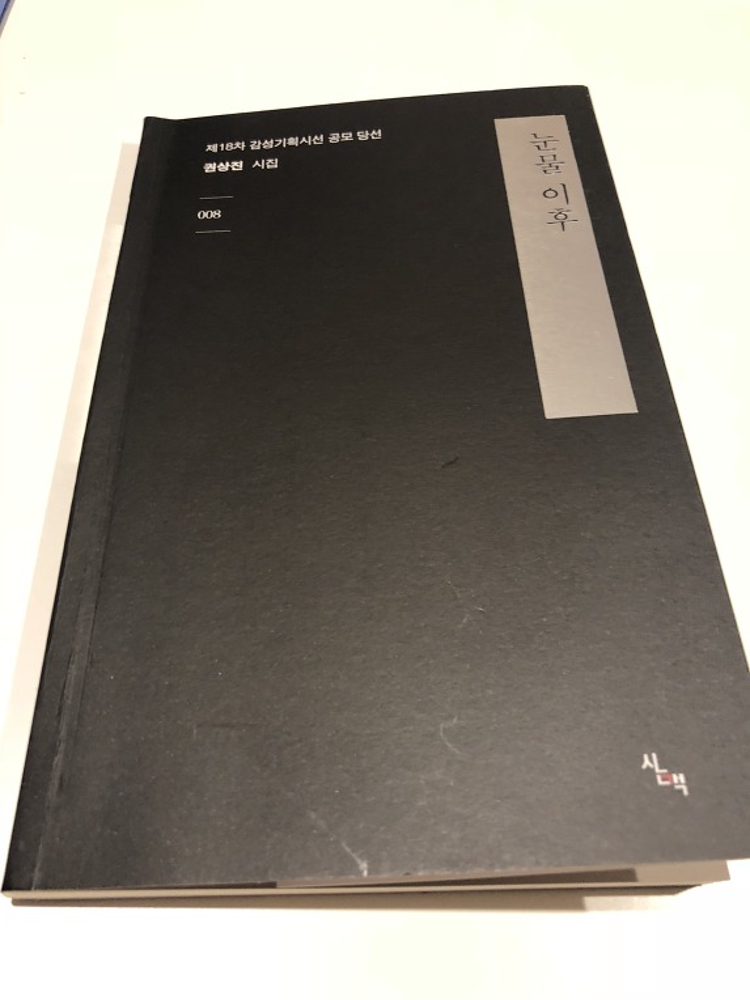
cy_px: 500
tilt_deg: -55.9
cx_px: 375
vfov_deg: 63.4
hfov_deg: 49.7
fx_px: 809
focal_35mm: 28
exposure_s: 1/17
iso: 100
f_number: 1.8
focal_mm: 4
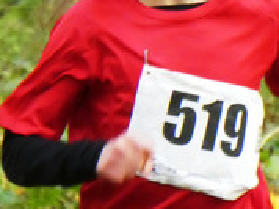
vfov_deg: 0.7
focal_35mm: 2027
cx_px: 210
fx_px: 16315
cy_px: -38
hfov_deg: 1.0
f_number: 6.4
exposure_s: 1/125
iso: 1000
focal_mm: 129
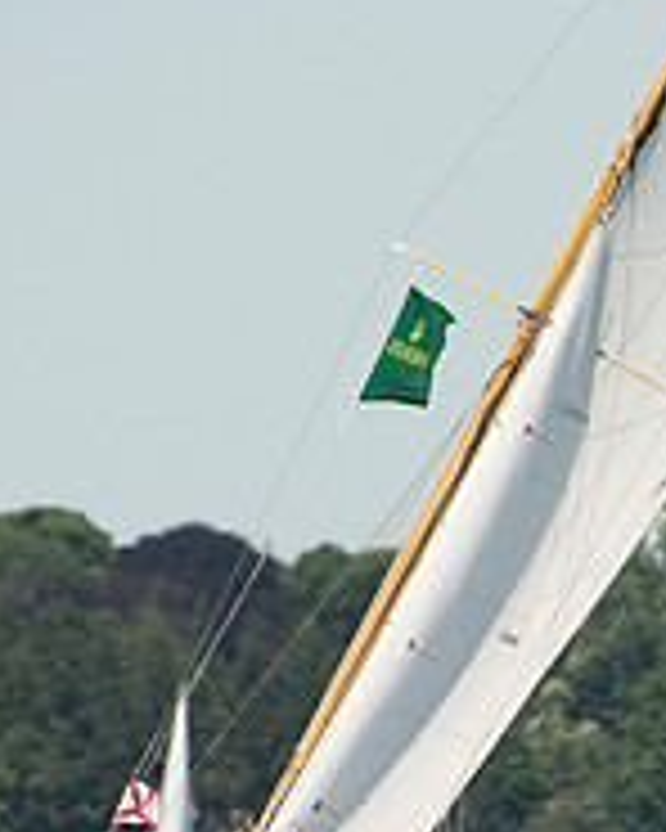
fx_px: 30355
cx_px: 850
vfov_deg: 1.6
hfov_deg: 1.3
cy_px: 776
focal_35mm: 1232
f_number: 7.1
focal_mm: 400
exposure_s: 1/1000
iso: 250
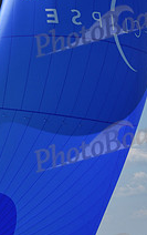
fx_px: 1247
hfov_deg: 6.7
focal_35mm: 195
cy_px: 102
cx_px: -23
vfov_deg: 10.7
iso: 200
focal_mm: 70
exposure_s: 1/1000
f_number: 9
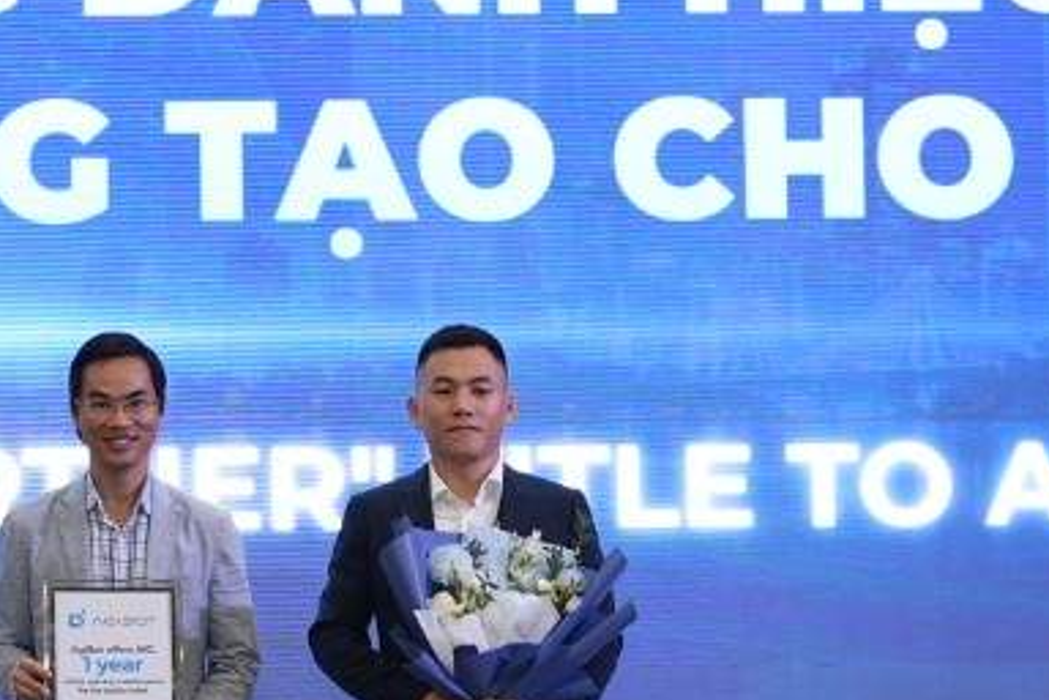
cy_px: 200
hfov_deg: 10.3
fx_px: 5711
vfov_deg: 7.0
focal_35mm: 196
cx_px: -268
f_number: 3.5
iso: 500
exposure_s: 1/160
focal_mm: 31.9
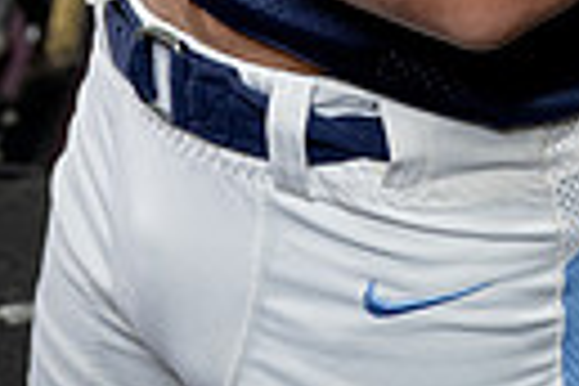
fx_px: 2139
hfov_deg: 15.4
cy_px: -610
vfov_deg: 9.1
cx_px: 417
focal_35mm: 133
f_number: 4
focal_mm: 38
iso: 640
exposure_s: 1/250
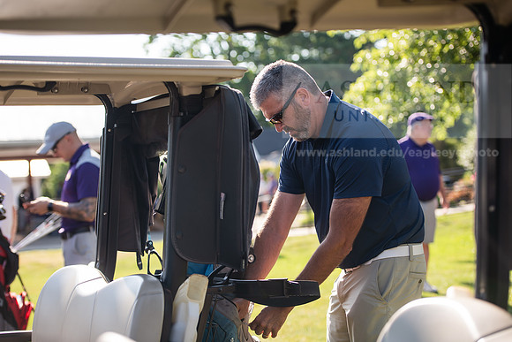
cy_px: 171
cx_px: 256
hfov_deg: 25.4
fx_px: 1138
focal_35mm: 80
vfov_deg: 17.1
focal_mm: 80
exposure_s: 1/500
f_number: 3.2
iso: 100
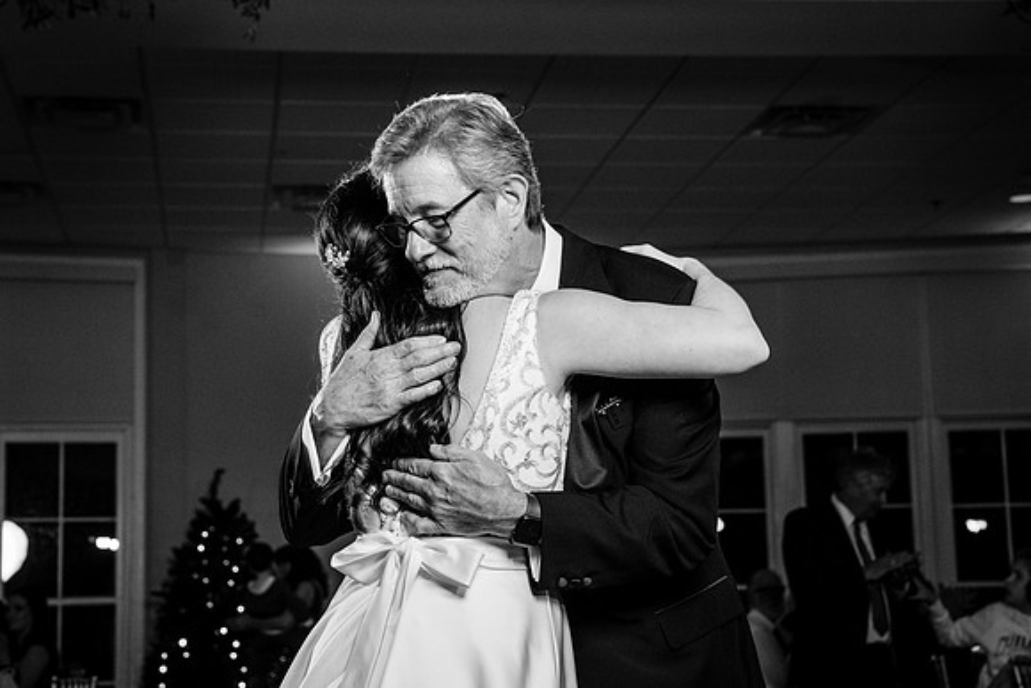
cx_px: 465
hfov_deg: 28.0
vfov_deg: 18.9
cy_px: 378
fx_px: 2065
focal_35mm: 72
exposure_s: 1/200
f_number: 5.6
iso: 2000
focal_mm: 64
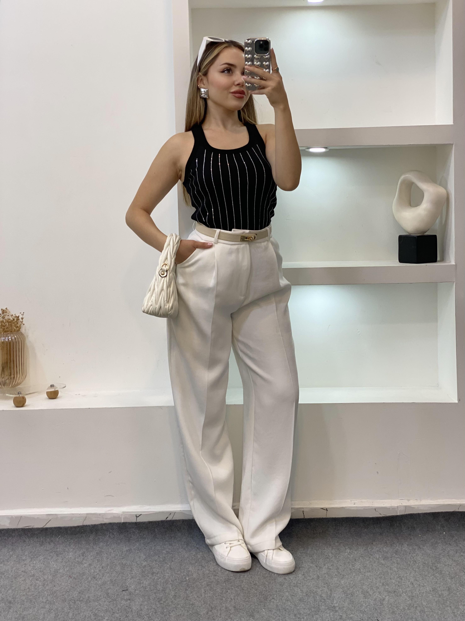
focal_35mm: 52
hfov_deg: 28.0
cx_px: 232
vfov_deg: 36.8
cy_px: 310
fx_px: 931
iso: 64
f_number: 2
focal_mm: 6
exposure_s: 1/100
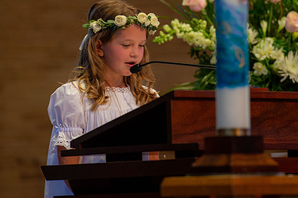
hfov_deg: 6.8
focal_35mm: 304
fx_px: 2514
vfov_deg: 4.5
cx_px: 149
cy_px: 57
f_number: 4.5
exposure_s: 1/100
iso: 1600
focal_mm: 200
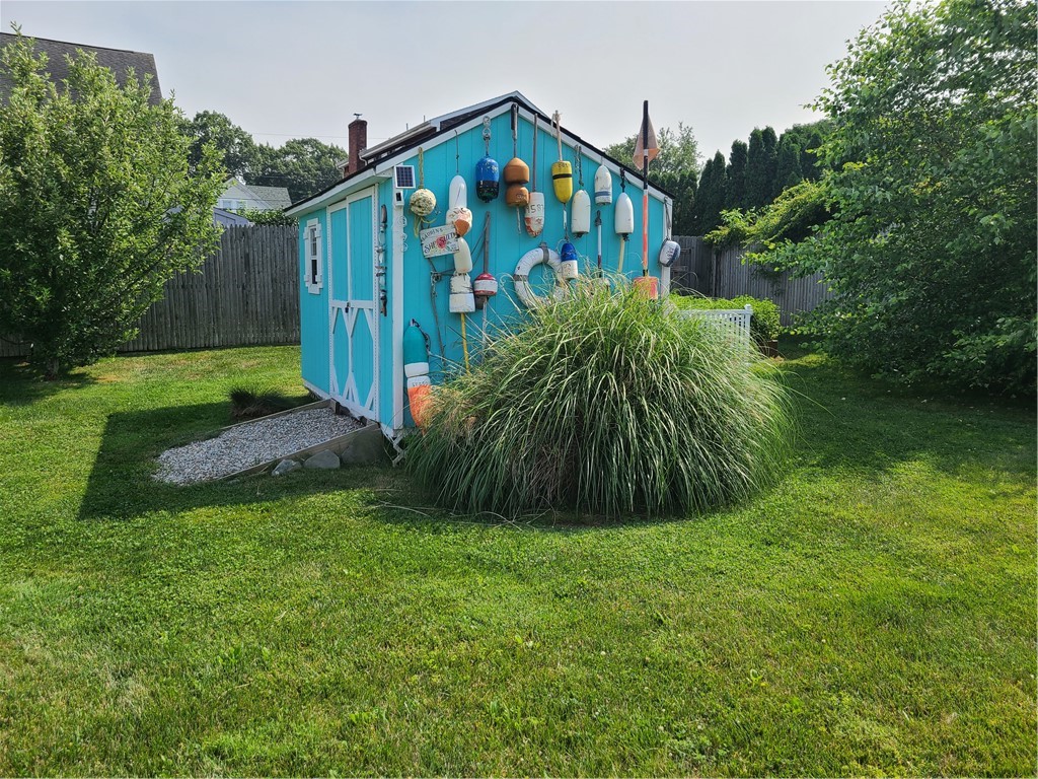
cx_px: 519
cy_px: 390
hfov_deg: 67.3
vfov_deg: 53.1
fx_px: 780
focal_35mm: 26
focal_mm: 5.4
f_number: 1.8
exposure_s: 1/1978
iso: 40
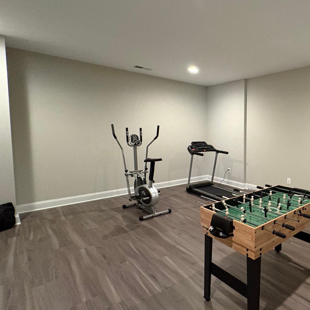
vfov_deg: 69.6
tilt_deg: -4.5
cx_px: 267
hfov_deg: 61.1
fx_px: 223
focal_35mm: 22
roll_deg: -0.1
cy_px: 149
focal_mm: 2.22
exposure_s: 1/60
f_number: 2.2
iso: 800
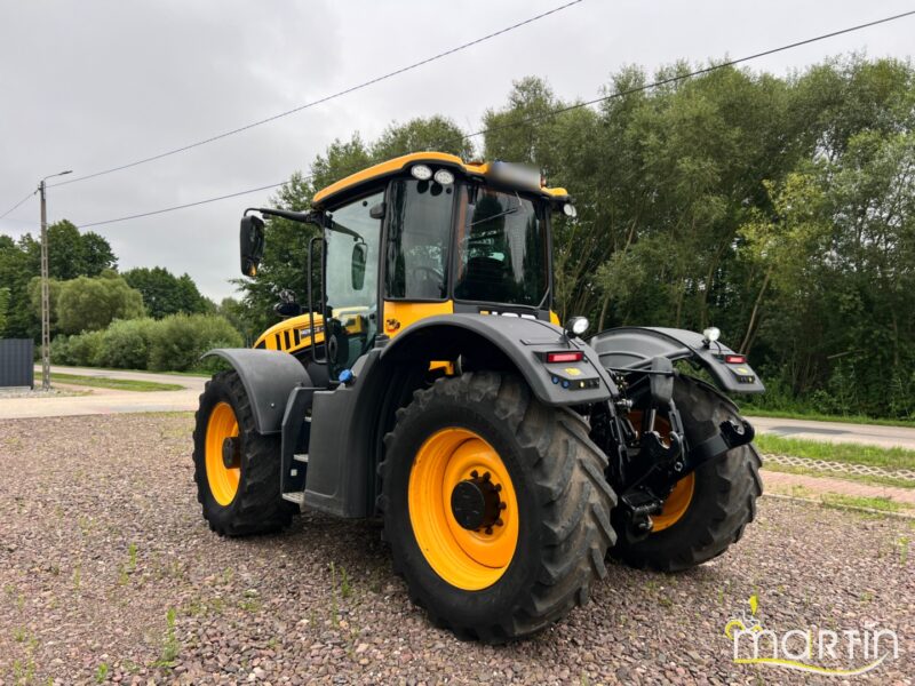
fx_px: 687
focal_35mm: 26
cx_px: 458
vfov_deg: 53.1
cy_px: 343
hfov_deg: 67.3
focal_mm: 5.7
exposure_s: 1/601
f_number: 1.5
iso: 50
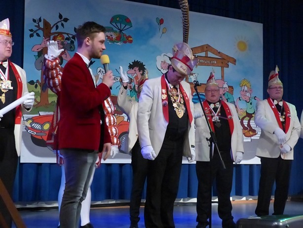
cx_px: 152
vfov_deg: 20.5
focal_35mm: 72
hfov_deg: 27.0
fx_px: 630
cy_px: 114
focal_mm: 13
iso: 1600
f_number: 4
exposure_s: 1/250
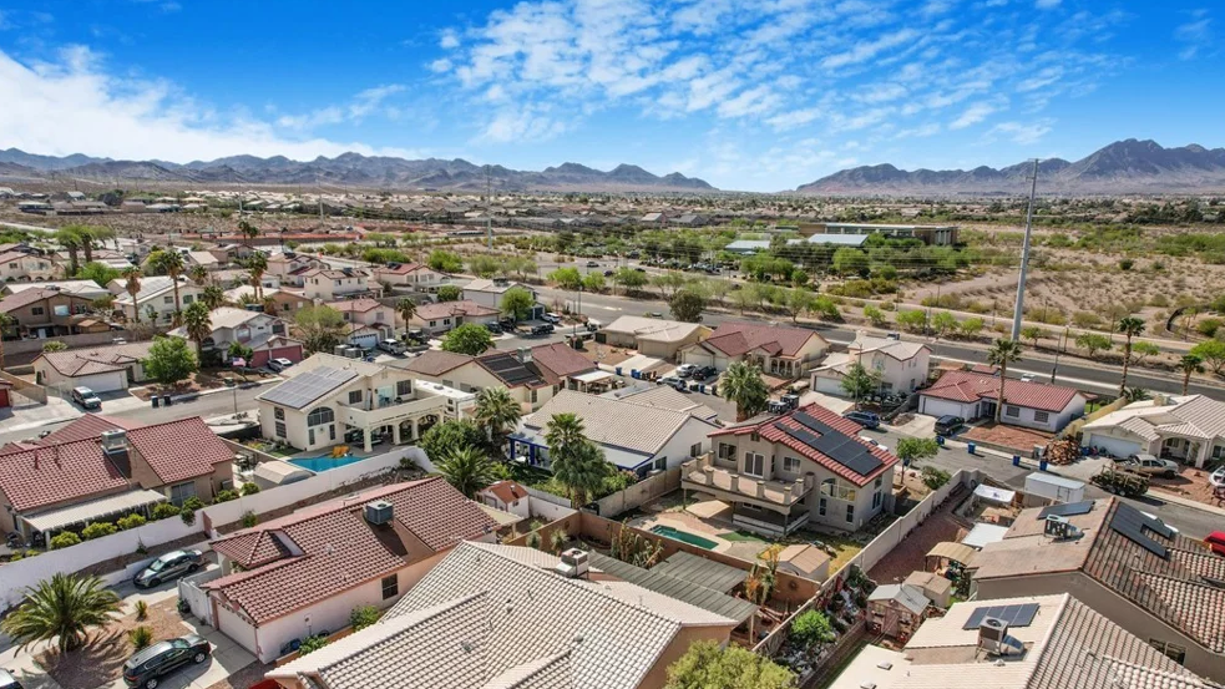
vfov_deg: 47.5
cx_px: 592
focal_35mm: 24
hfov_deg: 76.3
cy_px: 408
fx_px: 780
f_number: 2.8
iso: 100
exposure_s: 1/4000
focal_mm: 8.38
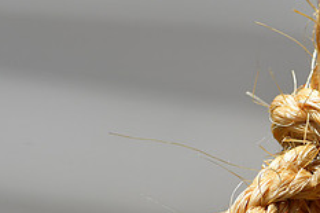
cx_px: 297
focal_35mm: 823
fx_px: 7310
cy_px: 117
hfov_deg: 2.5
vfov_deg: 1.7
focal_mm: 220
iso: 200
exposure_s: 1/500
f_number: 11
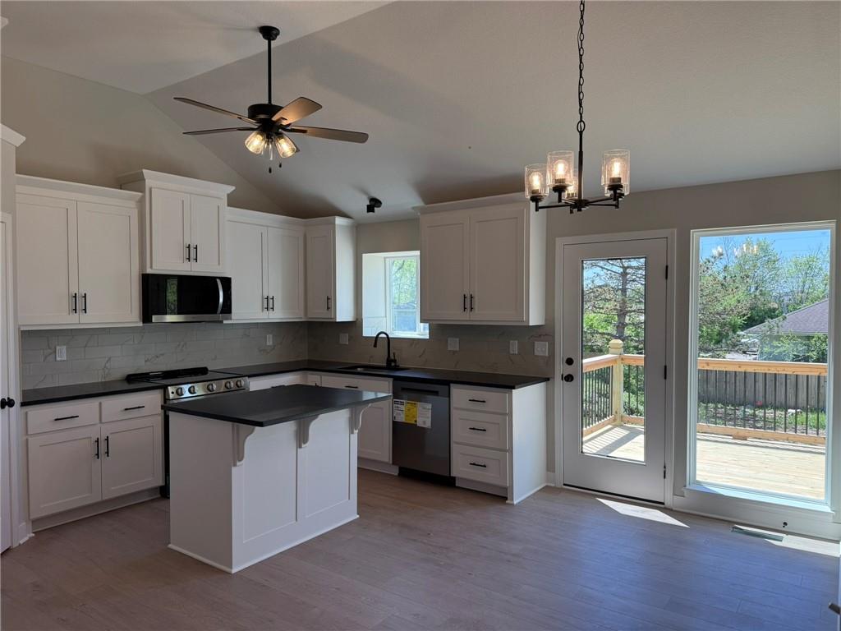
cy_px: 316
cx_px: 420
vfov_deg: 56.8
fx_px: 583
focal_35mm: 24
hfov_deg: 71.6
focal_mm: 6.76
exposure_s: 1/524
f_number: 1.78
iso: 100
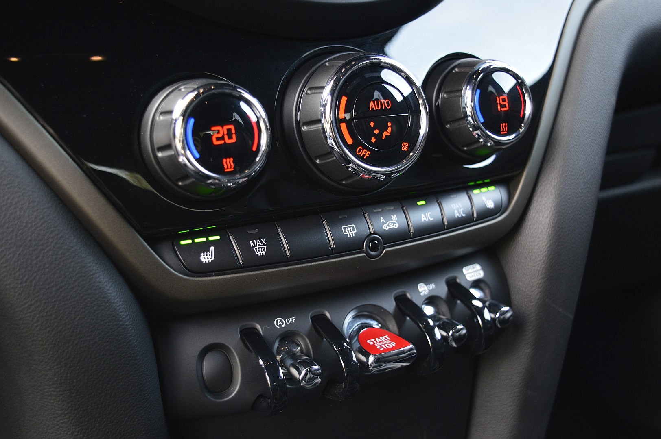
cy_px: 220
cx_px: 330
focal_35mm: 44
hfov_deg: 45.0
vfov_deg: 30.8
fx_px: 798
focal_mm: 29
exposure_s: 1/40
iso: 800
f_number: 4.2
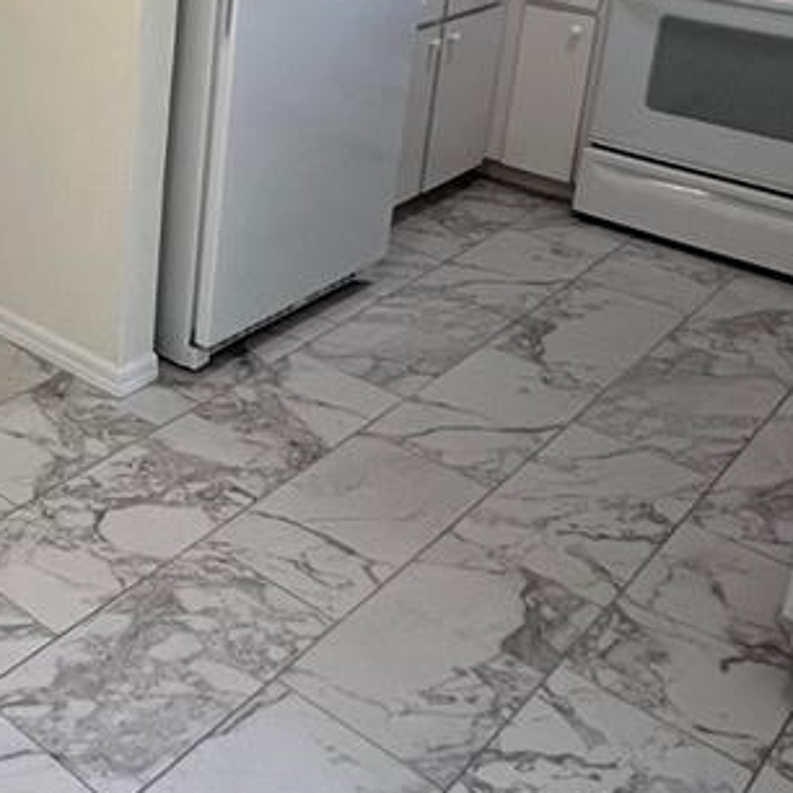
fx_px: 1166
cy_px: 65
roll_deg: -1.7
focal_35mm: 45
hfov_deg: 33.4
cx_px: -49
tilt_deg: -15.9
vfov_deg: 35.2
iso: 125
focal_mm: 1.57
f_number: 1.8
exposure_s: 1/120
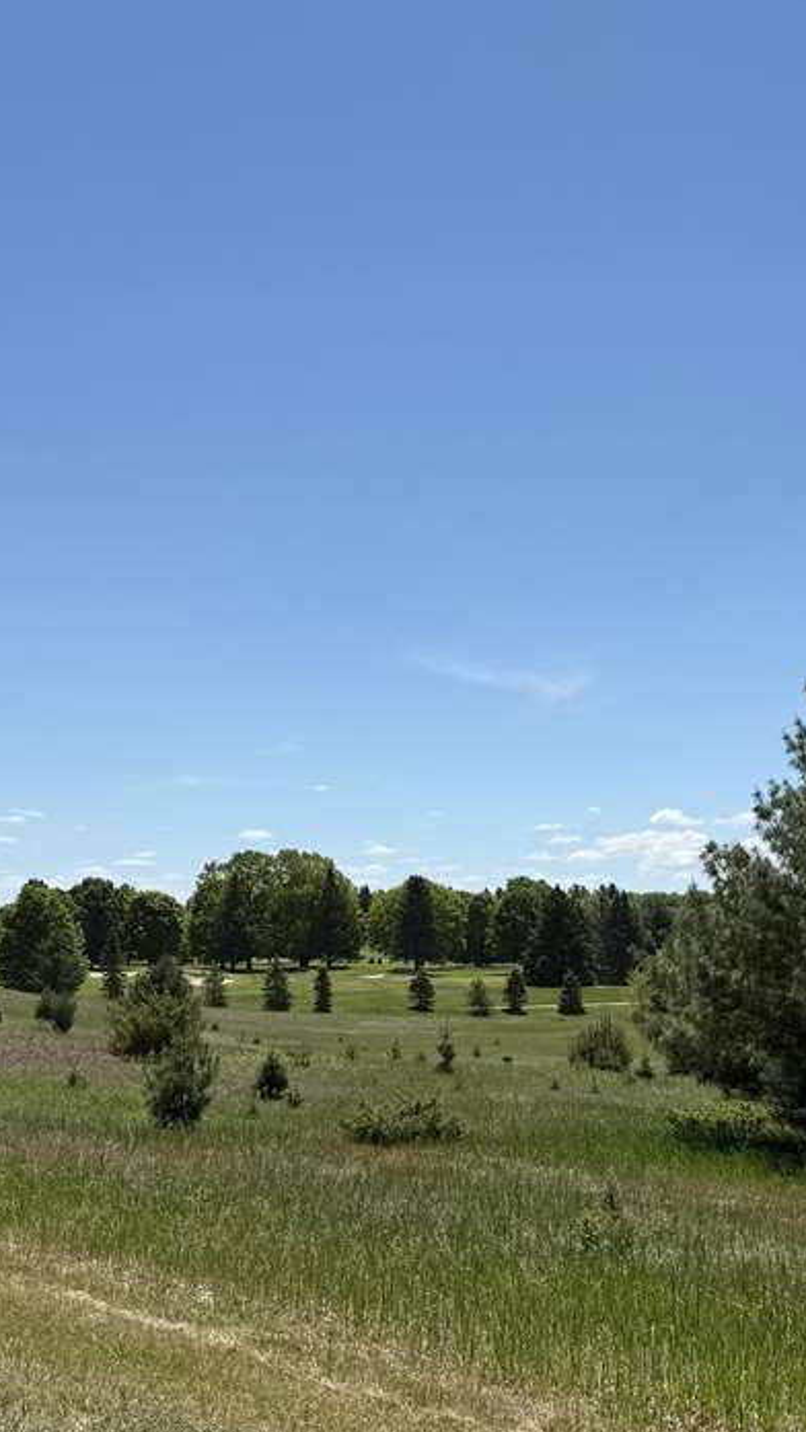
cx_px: 584
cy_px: 691
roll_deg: -0.4
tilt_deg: +7.5
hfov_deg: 24.7
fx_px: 1824
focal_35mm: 48
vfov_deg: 42.9
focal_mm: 6.76
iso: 80
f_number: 1.78
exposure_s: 1/7353
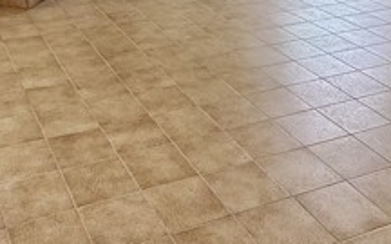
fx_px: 586
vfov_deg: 19.3
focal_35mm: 55
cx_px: 152
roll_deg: +0.0
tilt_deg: -1.6
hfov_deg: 36.7
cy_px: -161
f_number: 2.2
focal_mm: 2.22
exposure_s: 1/102
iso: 64
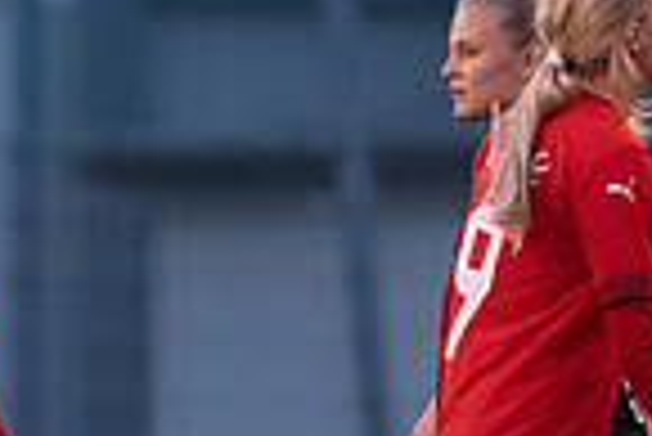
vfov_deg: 0.7
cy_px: 281
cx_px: -189
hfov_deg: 1.0
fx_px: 36566
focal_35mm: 2017
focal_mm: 300
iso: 4000
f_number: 2.8
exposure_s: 1/800
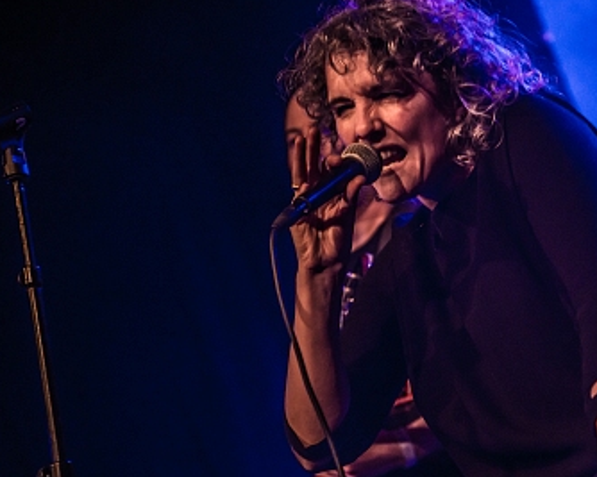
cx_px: 481
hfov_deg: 16.2
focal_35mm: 118
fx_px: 2084
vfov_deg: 13.1
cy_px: 280
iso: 1600
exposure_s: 1/80
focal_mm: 70
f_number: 2.8
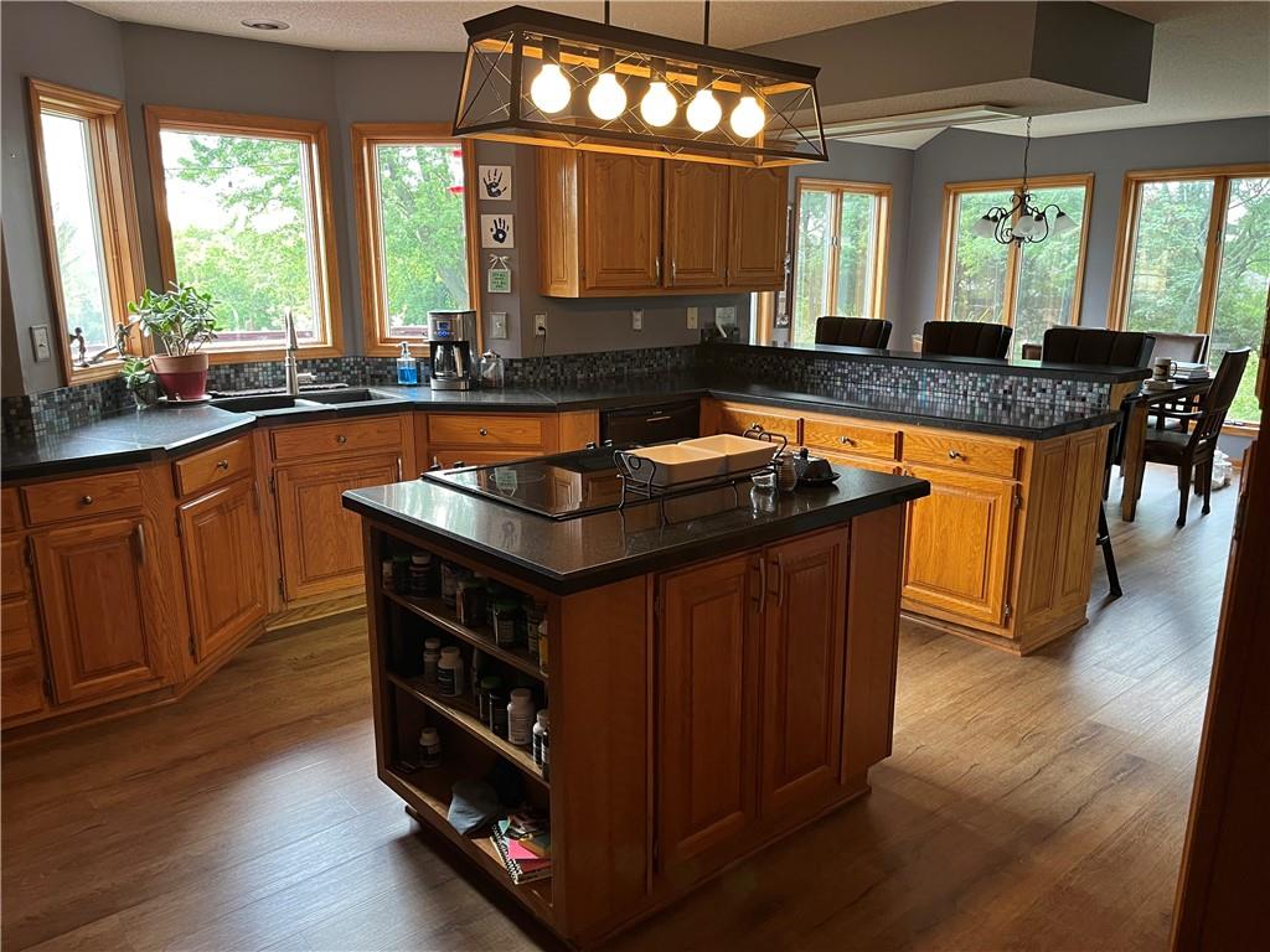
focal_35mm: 26
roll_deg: +0.6
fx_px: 954
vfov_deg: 53.1
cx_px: 635
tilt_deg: -13.9
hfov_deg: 67.3
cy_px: 476
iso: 250
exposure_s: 1/60
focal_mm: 5.1
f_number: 1.6
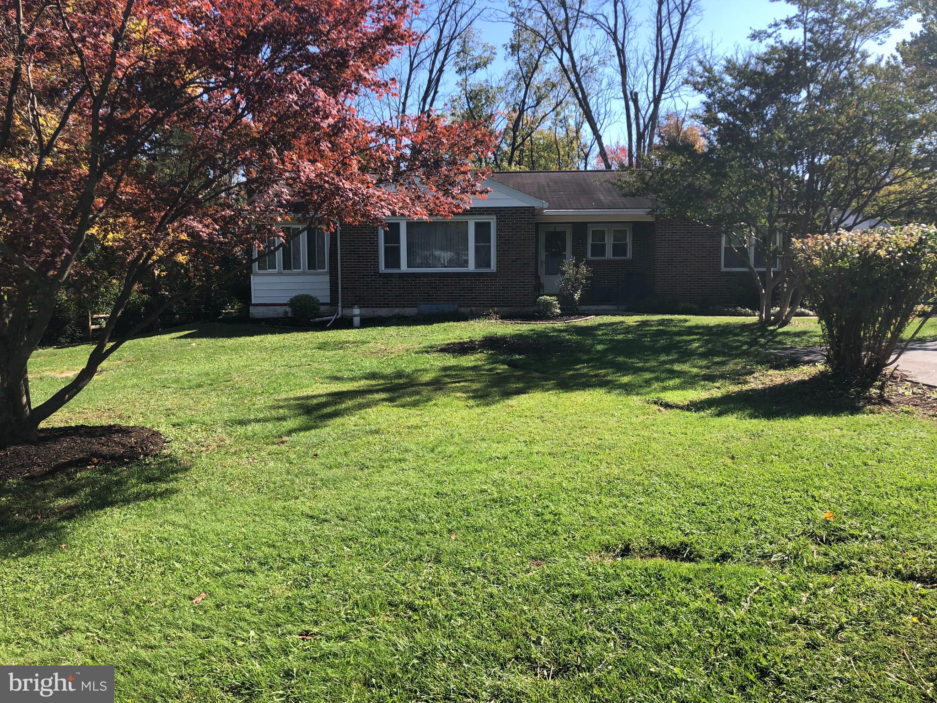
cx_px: 468
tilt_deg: -3.9
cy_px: 352
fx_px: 758
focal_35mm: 28
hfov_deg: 63.4
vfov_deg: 49.7
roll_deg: -0.3
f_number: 1.8
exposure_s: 1/857
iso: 20
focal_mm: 3.99
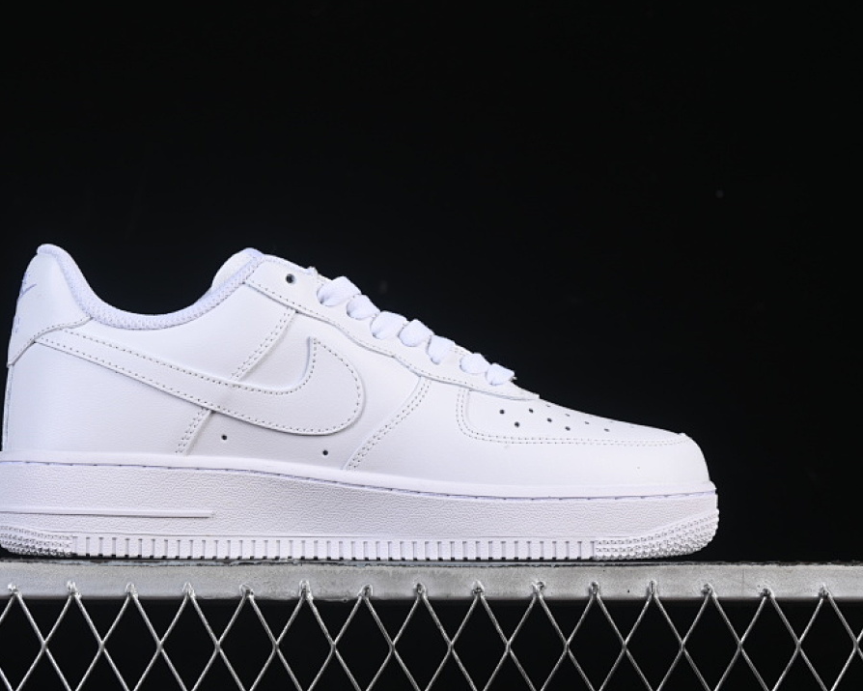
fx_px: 2171
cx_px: 350
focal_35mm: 85
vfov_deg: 18.1
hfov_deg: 22.5
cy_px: 345
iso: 160
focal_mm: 50
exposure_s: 1/100
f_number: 8
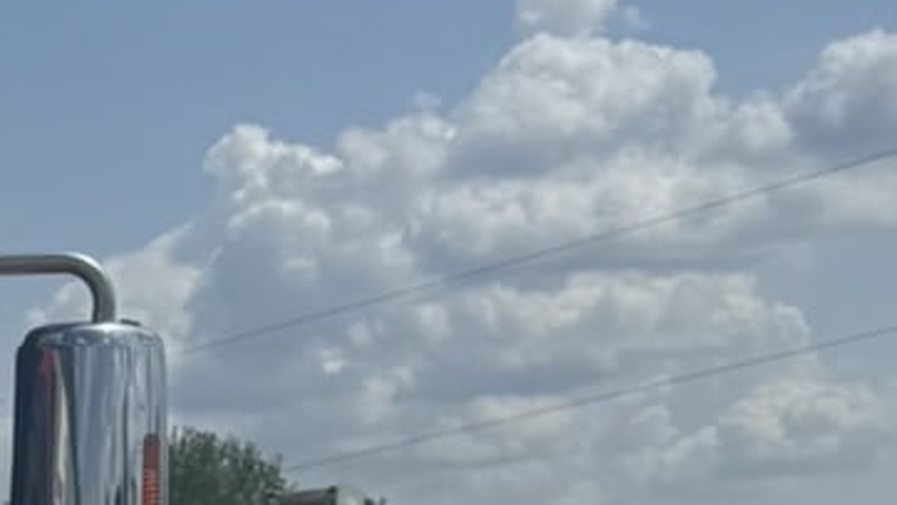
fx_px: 3522
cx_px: -986
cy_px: 1277
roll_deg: +4.2
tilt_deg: -7.3
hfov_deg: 12.5
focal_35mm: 148
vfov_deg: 7.6
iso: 80
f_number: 1.78
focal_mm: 6.76
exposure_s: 1/7092
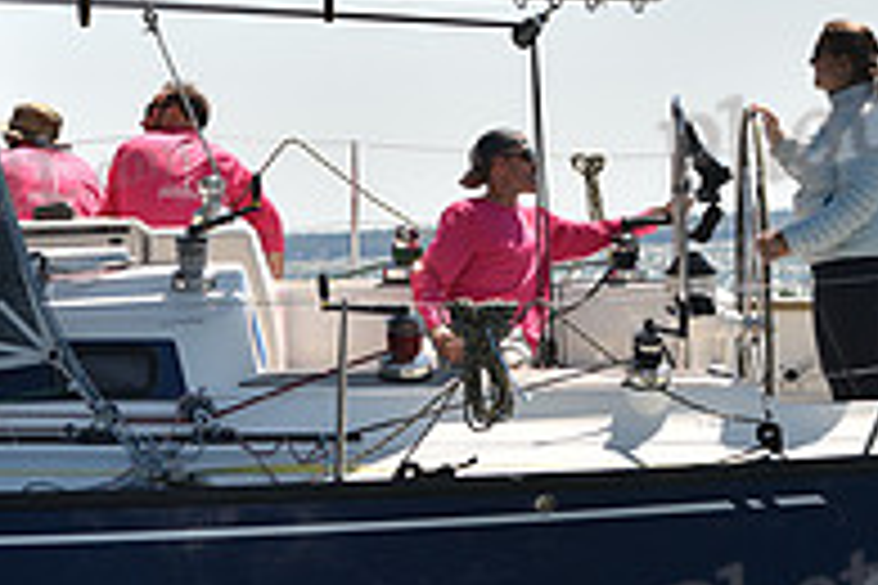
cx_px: 428
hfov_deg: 9.9
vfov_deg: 6.6
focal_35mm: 208
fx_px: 5072
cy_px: 389
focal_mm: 70
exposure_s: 1/1250
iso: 250
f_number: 3.5
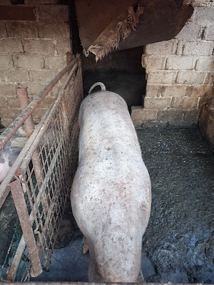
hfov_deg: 51.4
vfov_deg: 65.3
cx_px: 107
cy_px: 142
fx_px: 223
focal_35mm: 27
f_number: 1.8
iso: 400
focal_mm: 4
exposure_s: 1/100
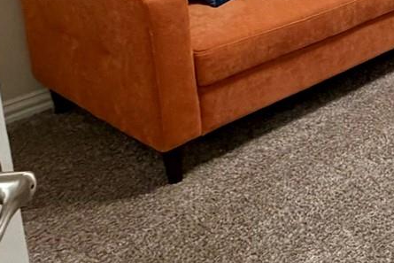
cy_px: -91
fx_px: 733
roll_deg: +0.0
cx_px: 560
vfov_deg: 18.7
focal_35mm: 67
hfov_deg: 24.6
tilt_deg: -11.3
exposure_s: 1/60
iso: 320
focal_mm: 2.22
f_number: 2.2
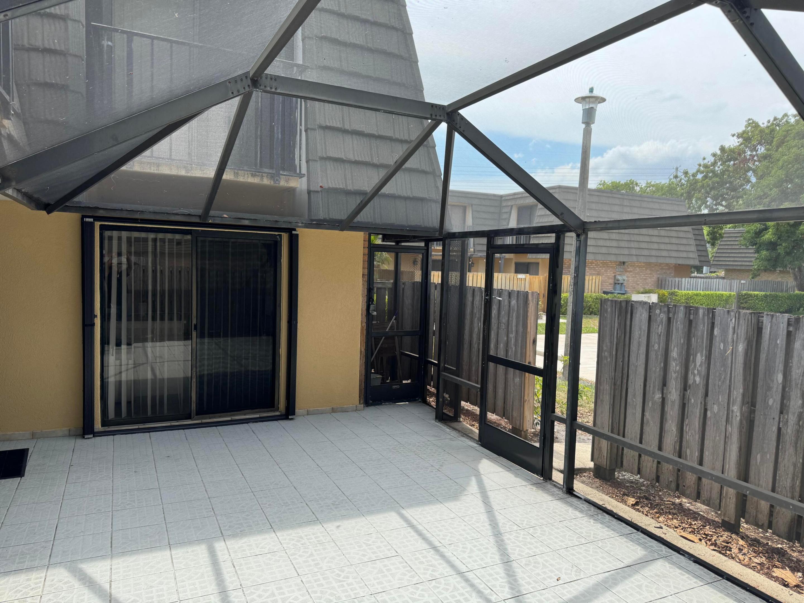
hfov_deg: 71.6
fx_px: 557
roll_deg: -2.6
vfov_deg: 56.8
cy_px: 302
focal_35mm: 24
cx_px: 402
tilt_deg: -5.8
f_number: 1.78
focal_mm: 6.76
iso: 80
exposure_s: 1/1238
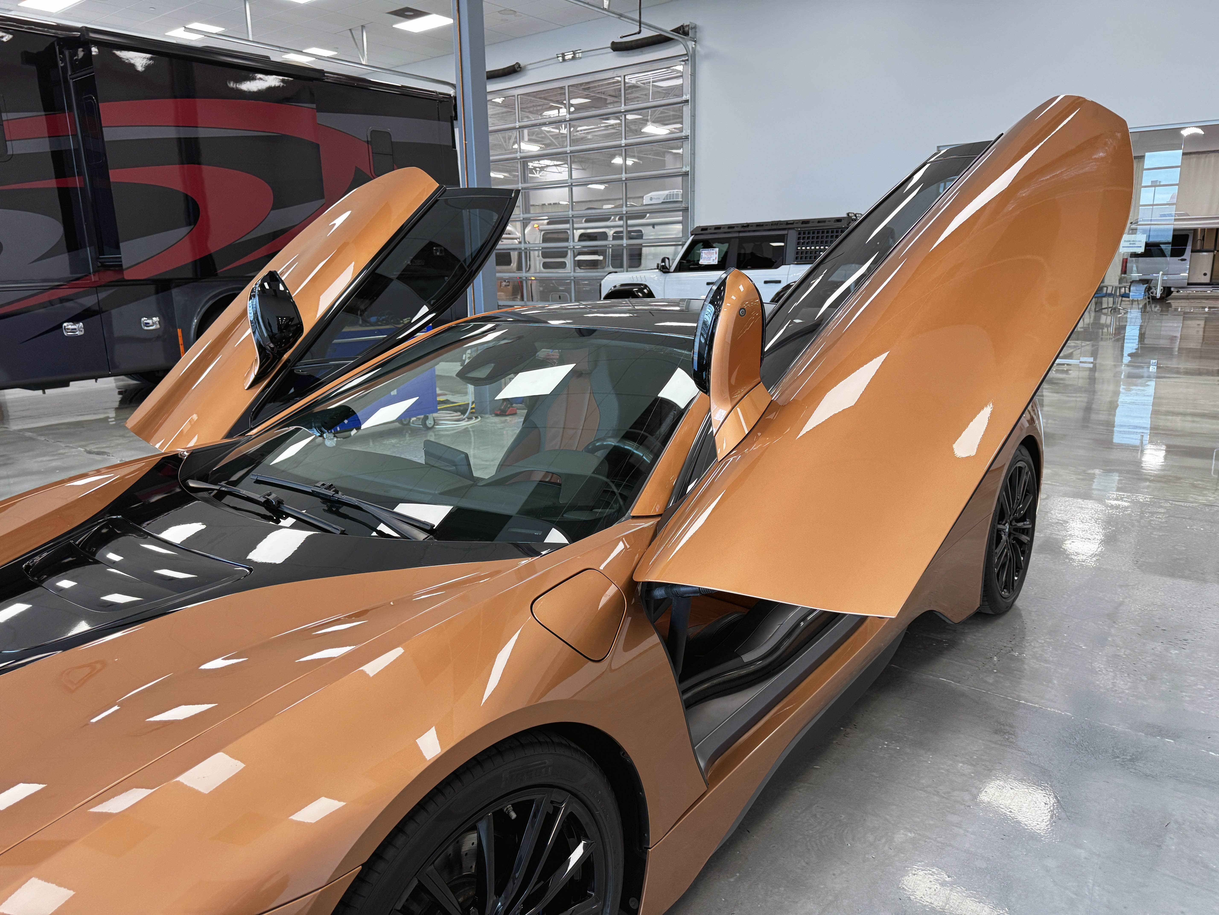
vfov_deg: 56.8
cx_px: 610
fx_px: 845
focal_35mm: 24
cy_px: 458
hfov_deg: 71.6
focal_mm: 6.76
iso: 160
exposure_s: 1/120
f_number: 1.78
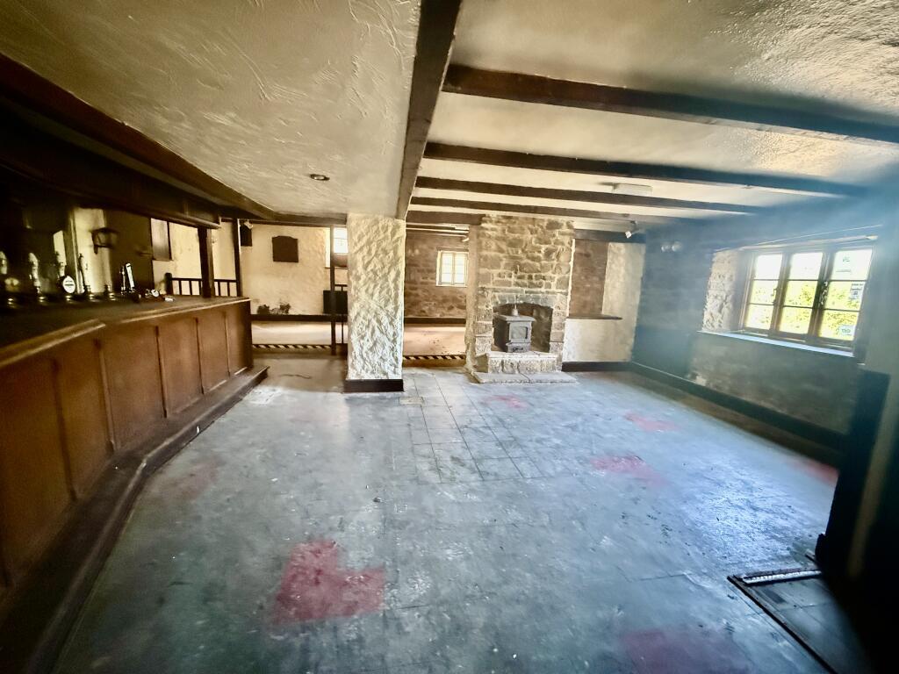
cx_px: 450
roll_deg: -2.3
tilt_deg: -9.8
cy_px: 337
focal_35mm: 14
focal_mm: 2.22
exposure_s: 1/60
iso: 1600
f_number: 2.2
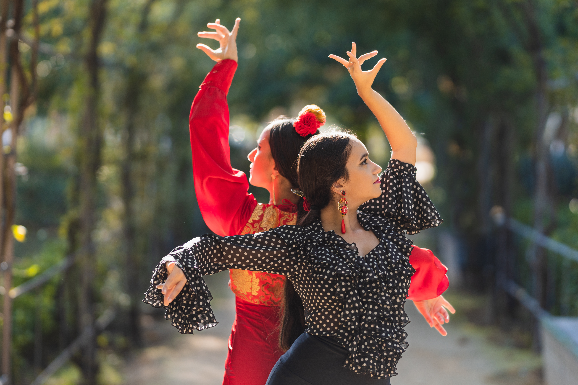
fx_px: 2047
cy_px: 192
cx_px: 289
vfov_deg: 10.8
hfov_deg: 16.1
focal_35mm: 128
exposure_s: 1/800
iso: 100
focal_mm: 85
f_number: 1.4
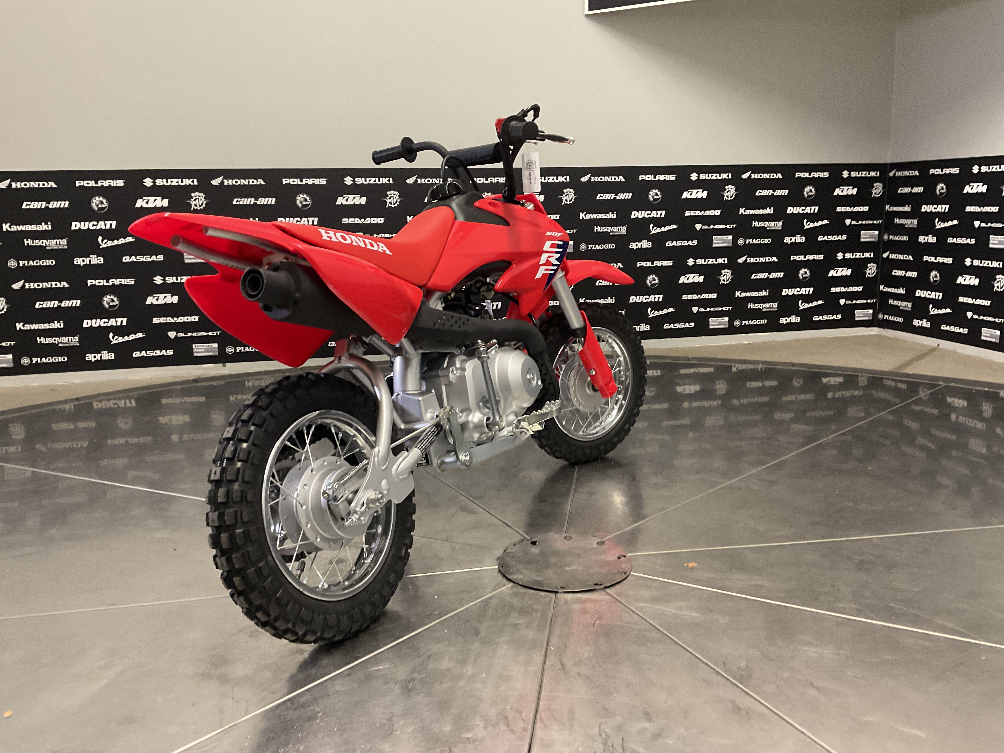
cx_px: 502
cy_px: 376
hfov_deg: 61.7
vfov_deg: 48.2
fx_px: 841
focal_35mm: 29
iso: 200
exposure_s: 1/40
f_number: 1.8
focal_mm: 3
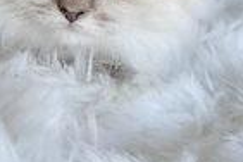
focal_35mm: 71
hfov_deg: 28.4
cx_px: 91
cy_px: -64
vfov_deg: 17.6
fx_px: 479
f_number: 1.8
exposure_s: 1/50
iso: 50
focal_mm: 5.23
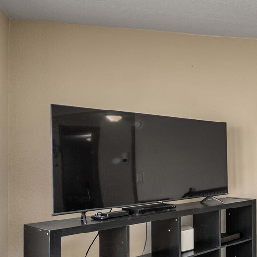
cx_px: 402
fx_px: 294
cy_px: 156
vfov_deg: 46.9
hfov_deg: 27.6
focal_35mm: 35
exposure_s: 1/8
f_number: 7.1
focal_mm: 13
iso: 1000
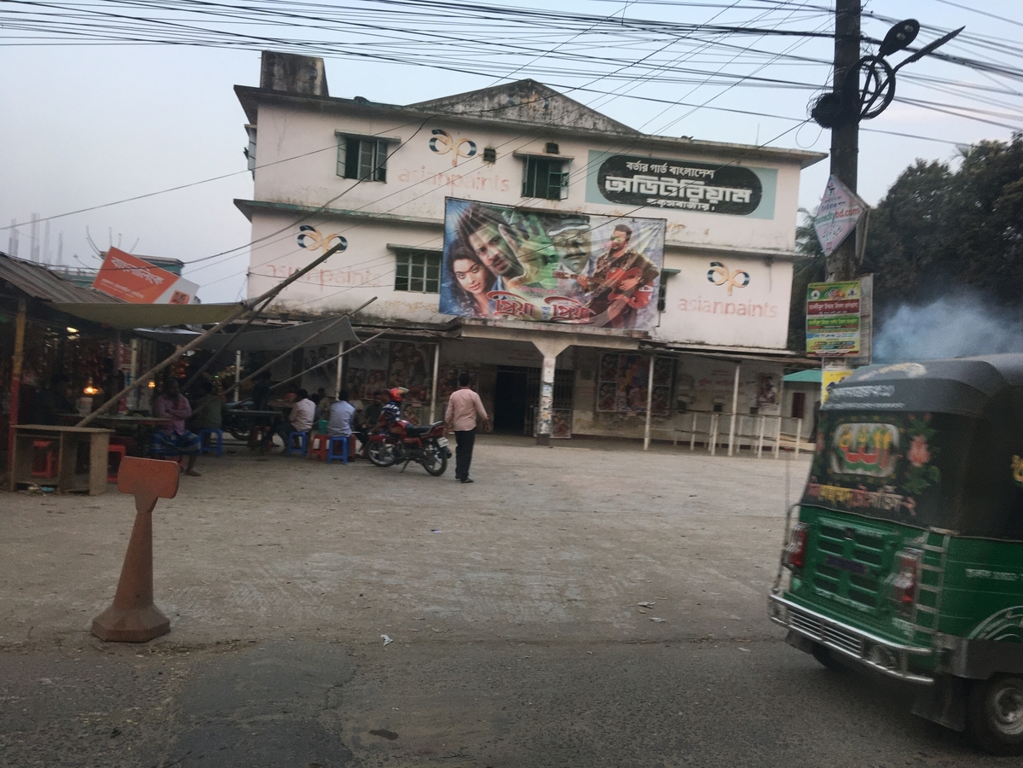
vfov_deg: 48.2
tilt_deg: -4.7
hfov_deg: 61.7
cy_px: 384
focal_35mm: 29
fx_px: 857
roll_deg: -3.6
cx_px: 512
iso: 40
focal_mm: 4.15
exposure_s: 1/100
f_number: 2.2
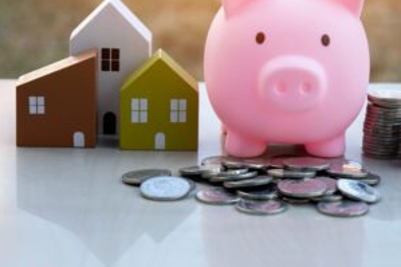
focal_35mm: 171
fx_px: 1900
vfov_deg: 8.0
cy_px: 97
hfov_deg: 12.0
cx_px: 240
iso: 320
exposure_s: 1/160
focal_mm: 85
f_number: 5.6
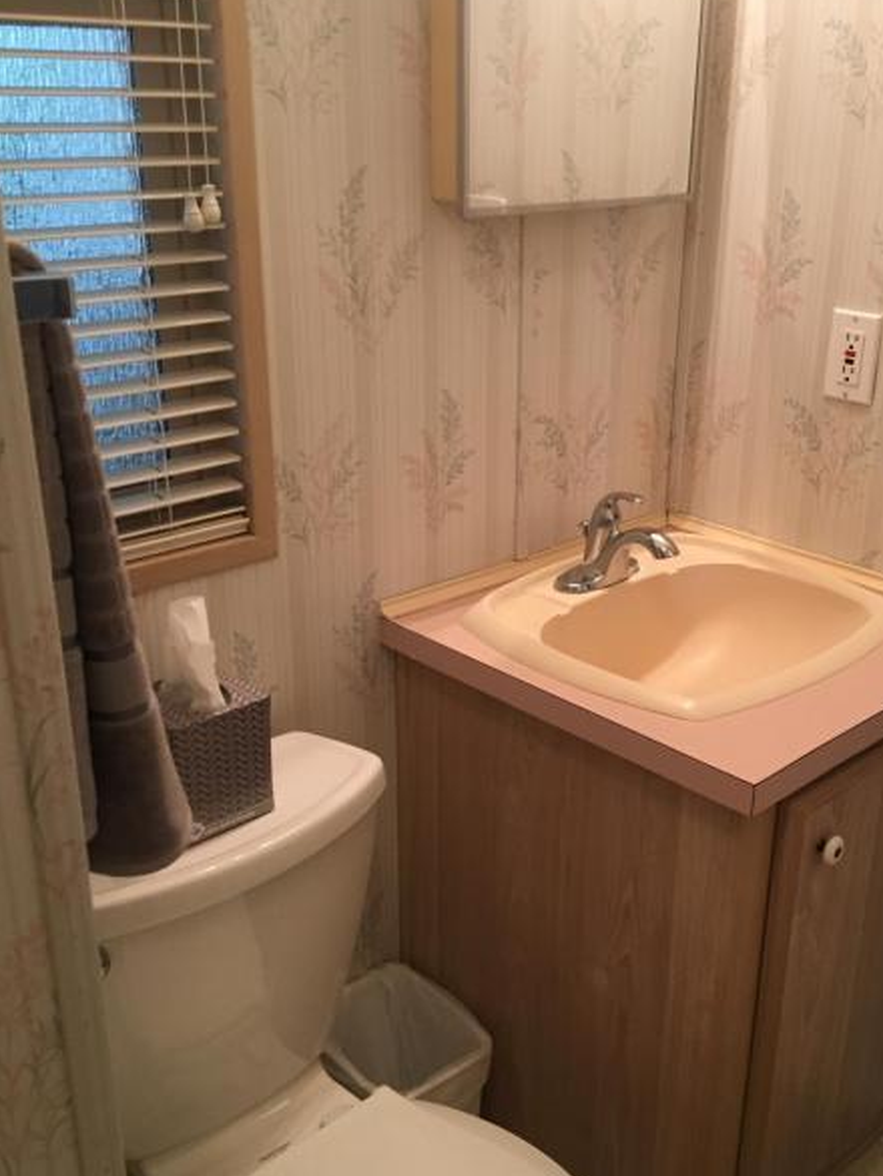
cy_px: 614
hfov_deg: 37.6
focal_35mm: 38
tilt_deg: -21.0
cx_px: 544
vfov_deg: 48.9
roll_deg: -2.4
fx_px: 1291
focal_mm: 4.15
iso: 125
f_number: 2.2
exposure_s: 1/30
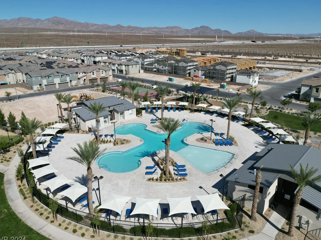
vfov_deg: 54.9
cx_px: 160
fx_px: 232
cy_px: 122
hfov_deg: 69.4
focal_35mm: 25
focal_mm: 6.72
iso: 120
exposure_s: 1/6400
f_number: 1.7
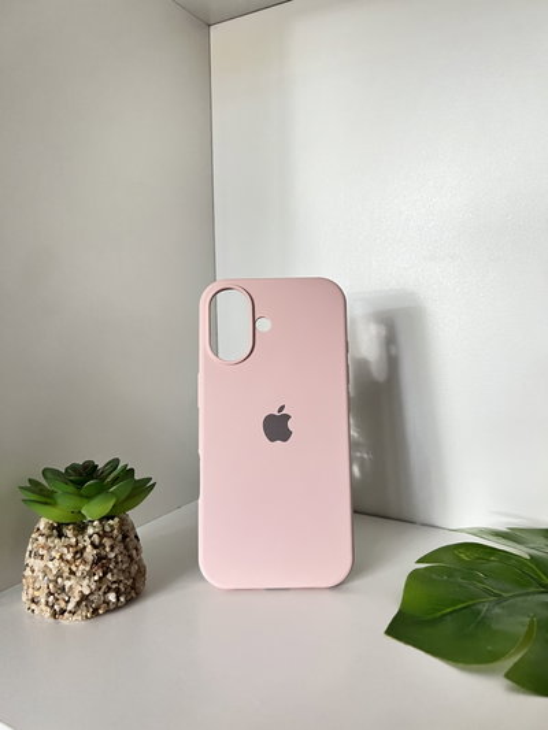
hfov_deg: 53.1
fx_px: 549
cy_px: 365
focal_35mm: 26
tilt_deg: -6.2
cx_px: 274
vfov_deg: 67.3
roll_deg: +2.1
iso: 500
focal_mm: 5.7
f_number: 1.5
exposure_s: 1/50
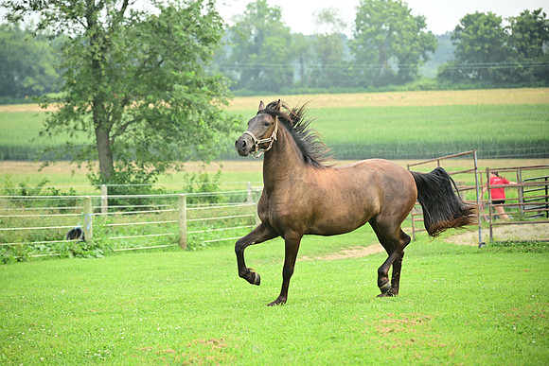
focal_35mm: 120
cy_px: 183
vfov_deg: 11.4
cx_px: 274
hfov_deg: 17.1
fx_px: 1830
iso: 250
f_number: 4
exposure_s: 1/562
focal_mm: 120
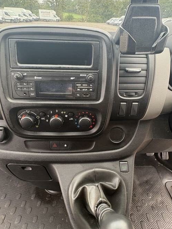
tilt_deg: -35.5
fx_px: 126
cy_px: 108
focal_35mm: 19
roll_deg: -9.9
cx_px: 88
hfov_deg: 68.7
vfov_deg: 84.6
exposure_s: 1/74
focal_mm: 2.22
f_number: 2.2
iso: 200
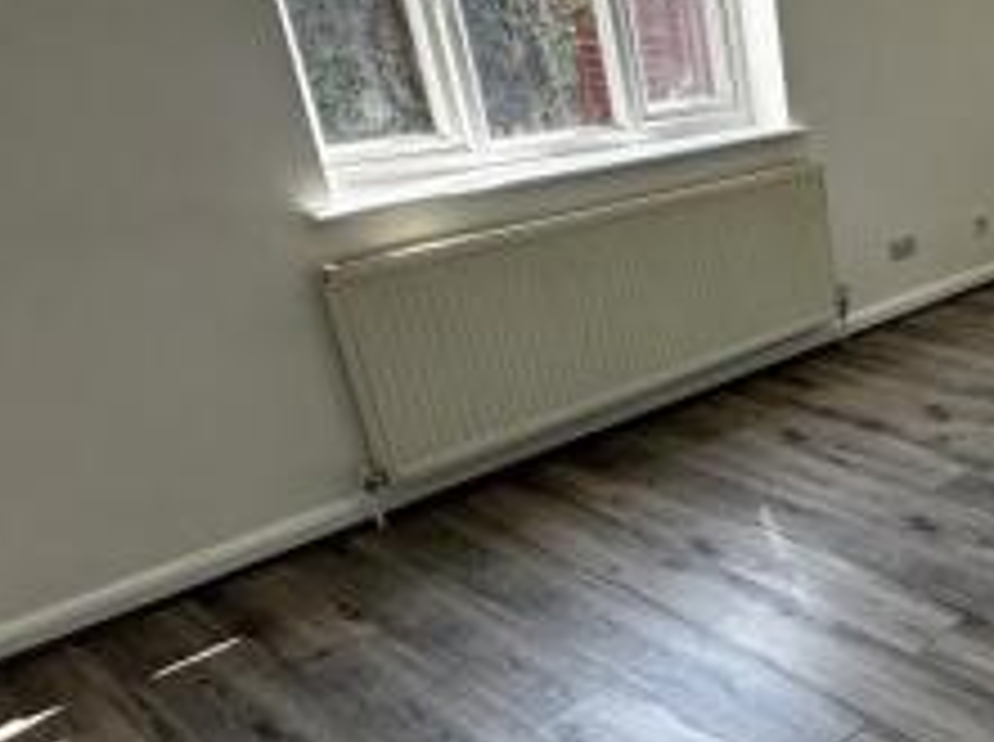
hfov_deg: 40.5
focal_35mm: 37
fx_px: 1061
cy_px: 380
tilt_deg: -22.2
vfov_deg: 38.6
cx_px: 1095
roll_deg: +0.1
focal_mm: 2.22
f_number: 2.2
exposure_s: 1/99
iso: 50
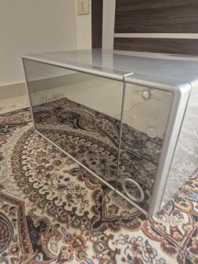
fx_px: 175
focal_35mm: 23
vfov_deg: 73.9
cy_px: 132
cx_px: 99
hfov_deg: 58.9
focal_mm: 5.4
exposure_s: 1/100
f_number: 1.8
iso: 320
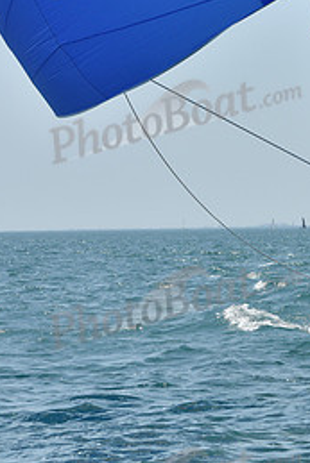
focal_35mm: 213
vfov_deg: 9.7
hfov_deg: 6.4
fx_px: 2747
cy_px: 185
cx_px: 396
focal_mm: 95
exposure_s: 1/1250
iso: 250
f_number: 8
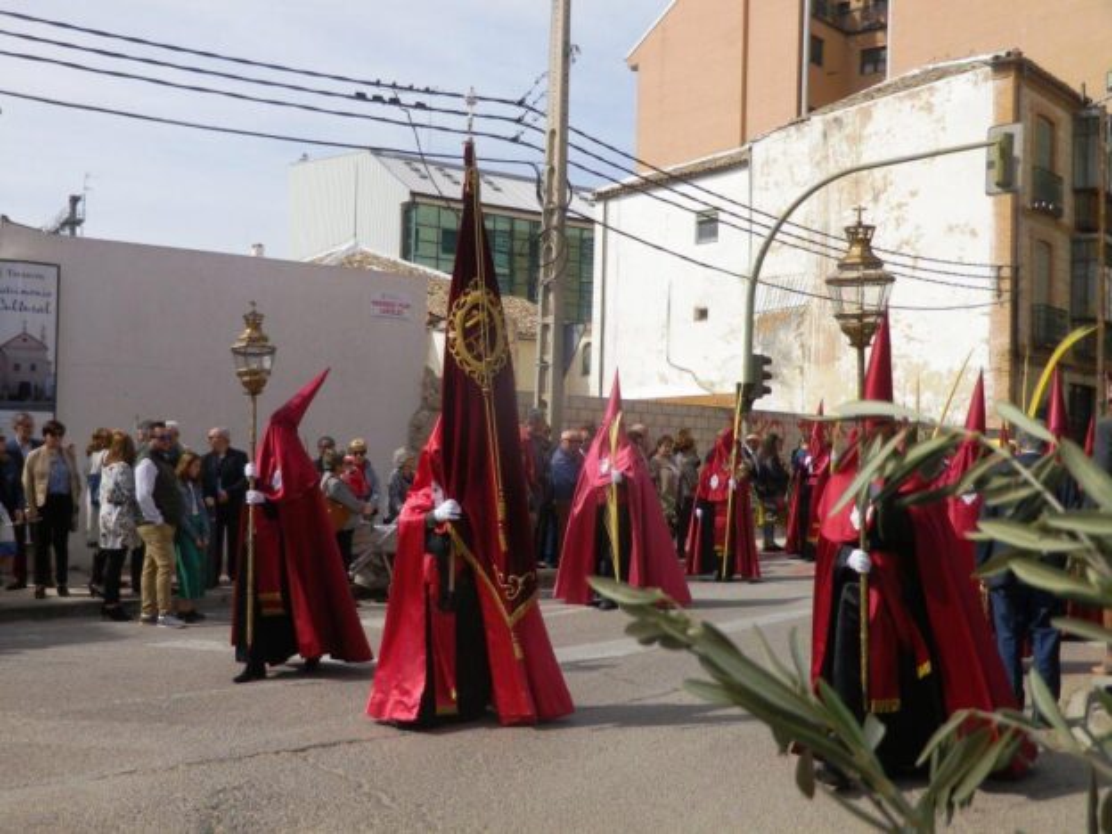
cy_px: 417
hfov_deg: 47.9
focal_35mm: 39
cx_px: 556
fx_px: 1253
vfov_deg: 36.8
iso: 80
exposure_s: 1/1000
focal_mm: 7
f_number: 4
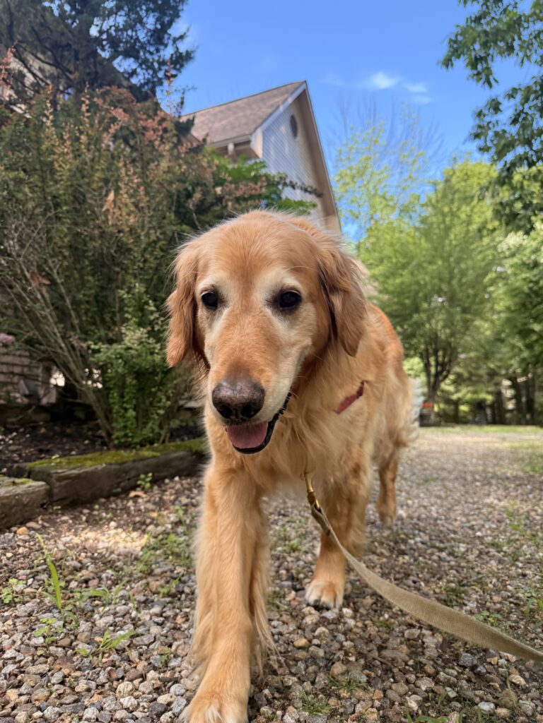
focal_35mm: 24
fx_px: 502
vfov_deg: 71.6
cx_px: 272
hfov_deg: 56.8
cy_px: 362
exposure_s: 1/401
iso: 100
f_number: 1.78
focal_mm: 6.76
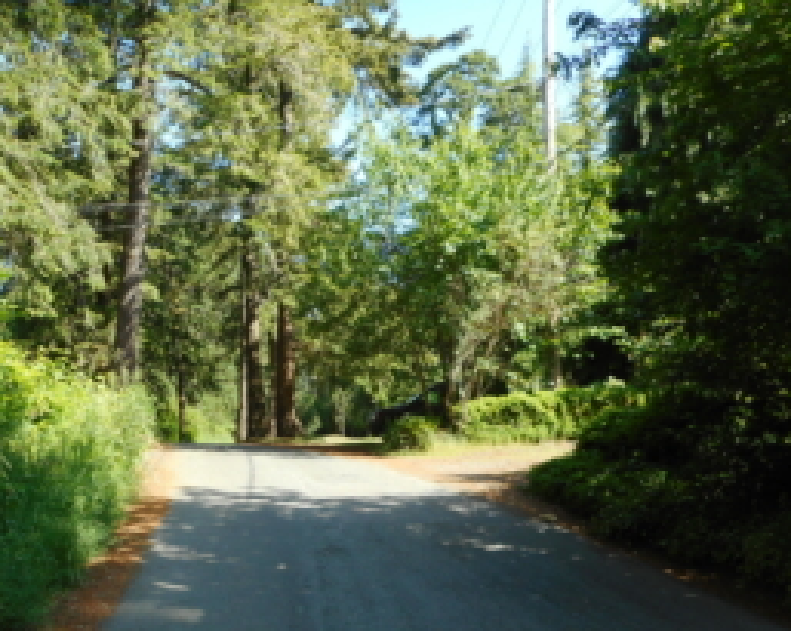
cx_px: 234
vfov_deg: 38.7
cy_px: 416
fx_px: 889
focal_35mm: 38
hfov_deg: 46.8
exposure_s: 1/160
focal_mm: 4.5
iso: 80
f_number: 3.7
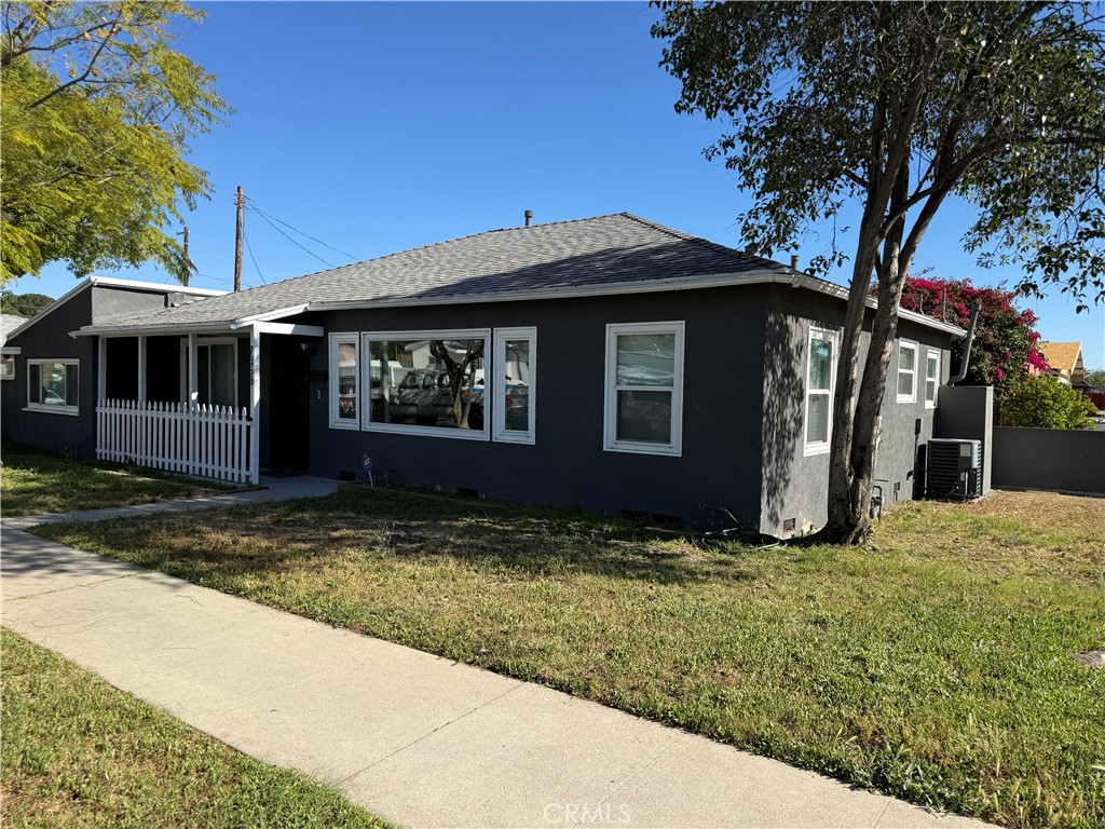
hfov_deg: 71.6
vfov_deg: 56.8
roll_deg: -1.2
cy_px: 414
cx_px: 552
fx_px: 766
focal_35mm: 24
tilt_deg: -1.6
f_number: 1.78
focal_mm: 6.76
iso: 80
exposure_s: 1/3425
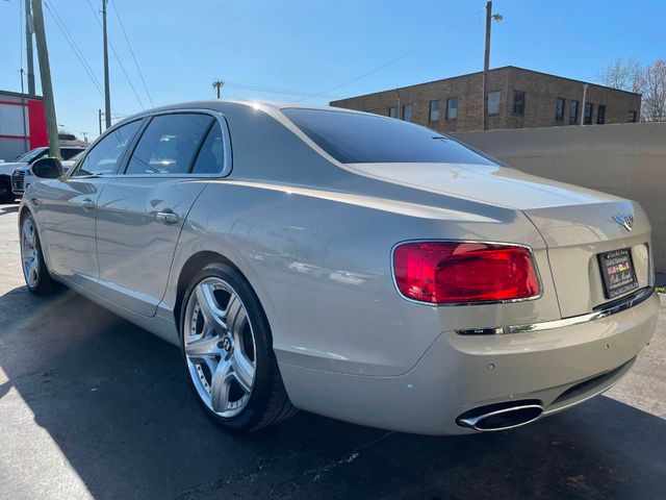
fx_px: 500
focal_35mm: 26
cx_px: 333
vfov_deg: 53.1
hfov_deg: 67.3
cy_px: 250
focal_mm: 4.2
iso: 32
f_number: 1.6
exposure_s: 1/3205
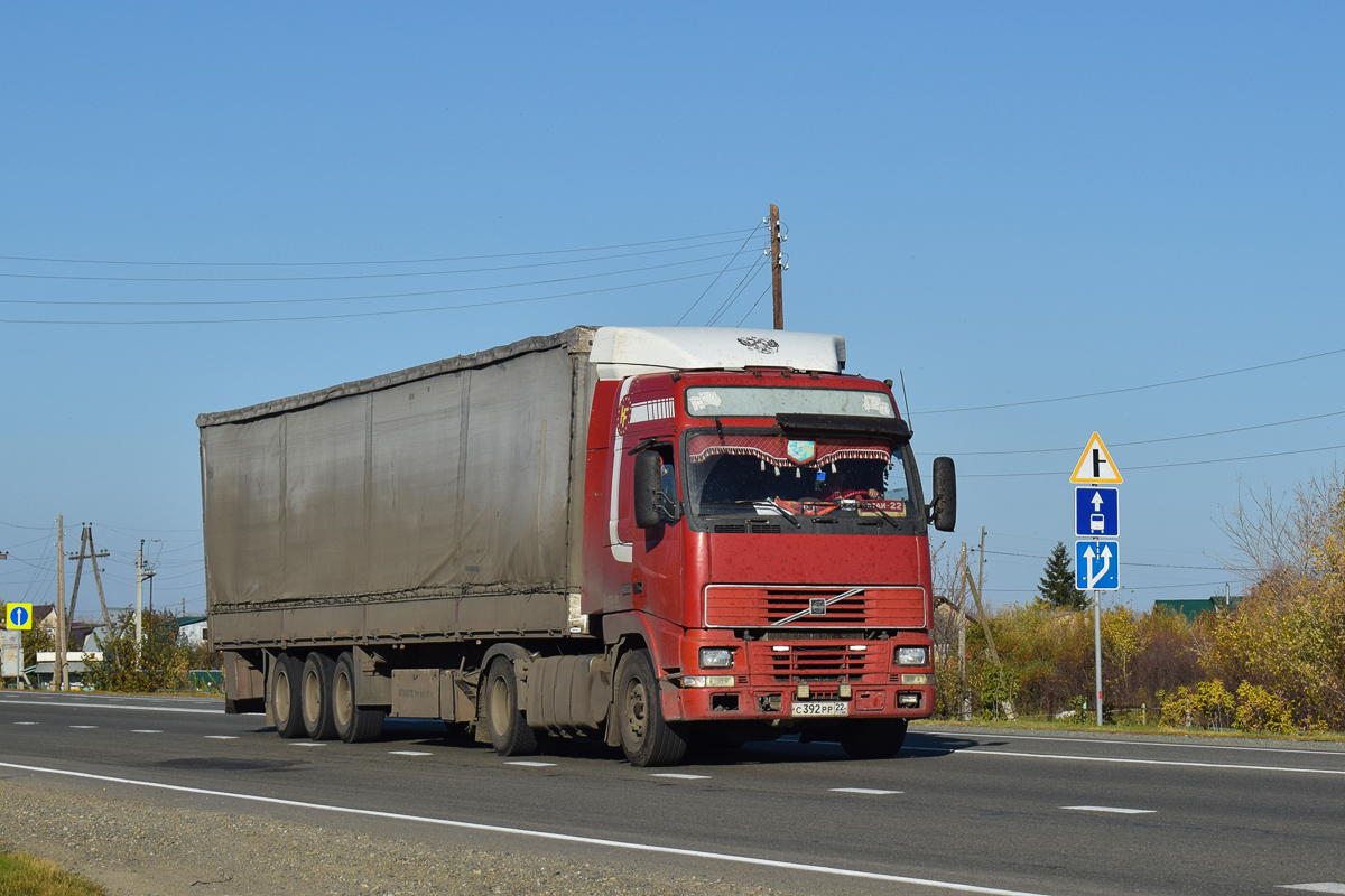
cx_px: 672
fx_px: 3082
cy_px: 448
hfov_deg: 24.6
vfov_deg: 16.6
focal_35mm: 82
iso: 200
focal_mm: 55
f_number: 7.1
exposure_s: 1/1250
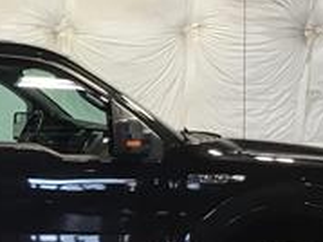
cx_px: -157
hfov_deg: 16.3
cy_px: 255
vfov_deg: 13.1
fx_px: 1035
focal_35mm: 111
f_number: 2.4
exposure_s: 1/30
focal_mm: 3.3
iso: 80
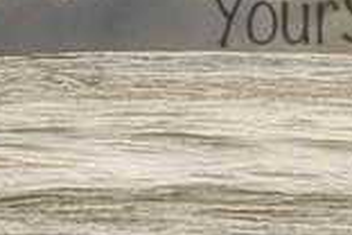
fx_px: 29087
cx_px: 442
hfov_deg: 0.7
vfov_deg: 0.5
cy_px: -8
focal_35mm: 2975
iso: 400
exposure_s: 1/2000
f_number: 11
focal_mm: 800
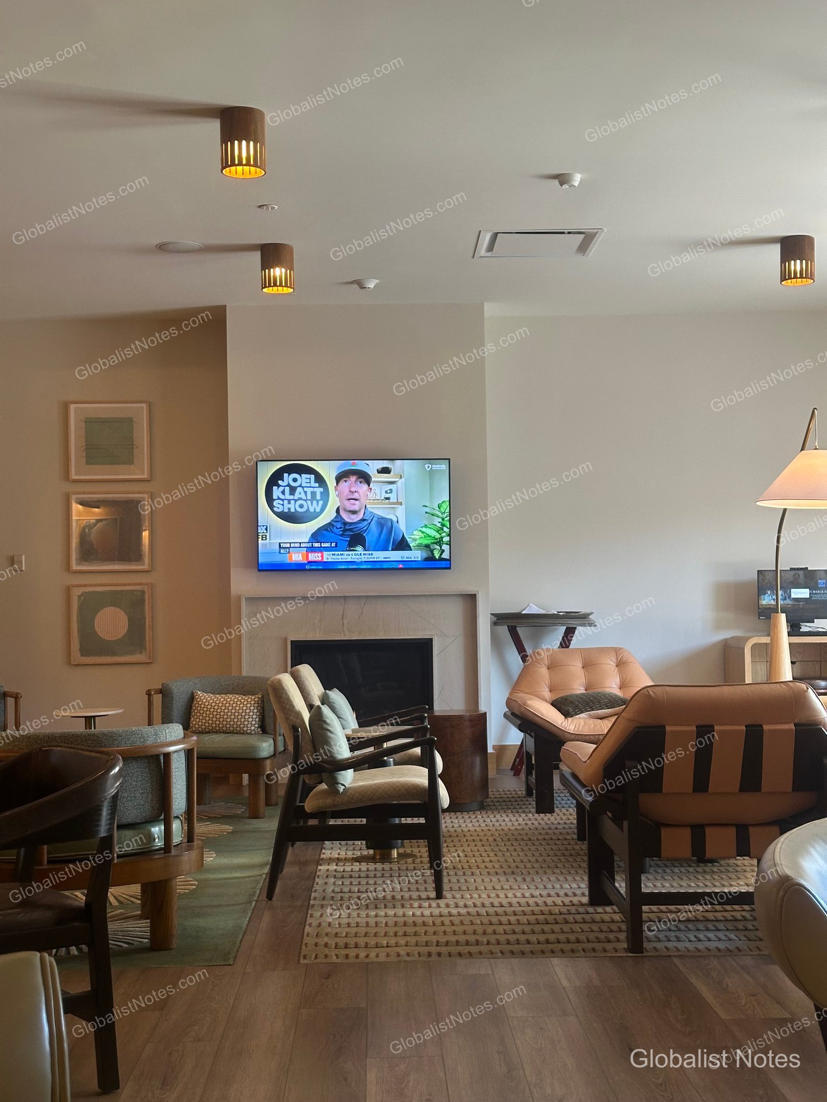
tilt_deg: +1.6
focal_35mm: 48
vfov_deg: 39.7
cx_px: 414
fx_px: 1529
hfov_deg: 30.3
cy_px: 551
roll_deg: -0.2
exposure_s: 1/60
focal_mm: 6.86
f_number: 1.78
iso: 100
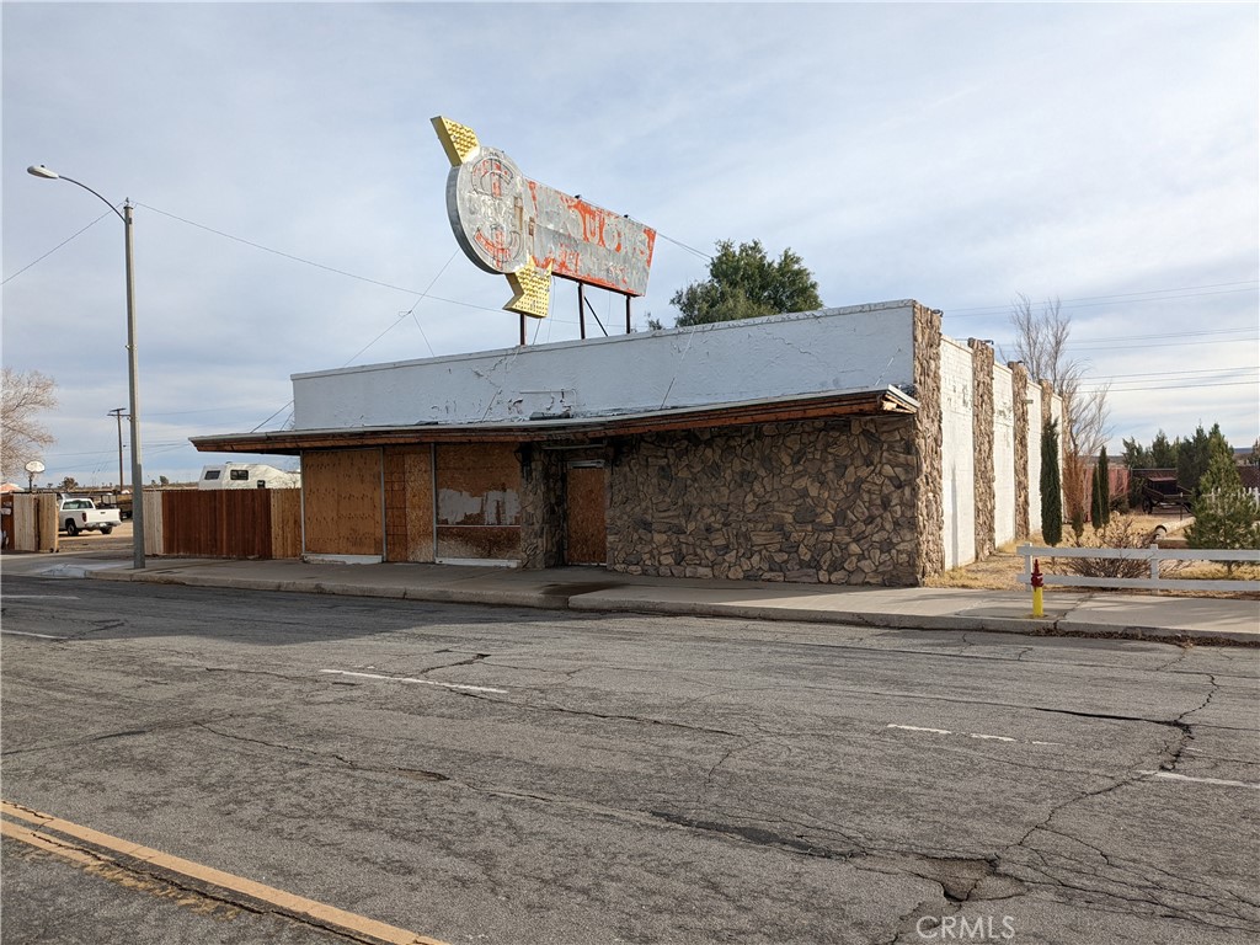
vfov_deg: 51.4
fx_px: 983
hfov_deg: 65.3
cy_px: 472
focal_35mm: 27
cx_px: 630
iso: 76
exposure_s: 1/3344
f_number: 1.73
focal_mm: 4.38
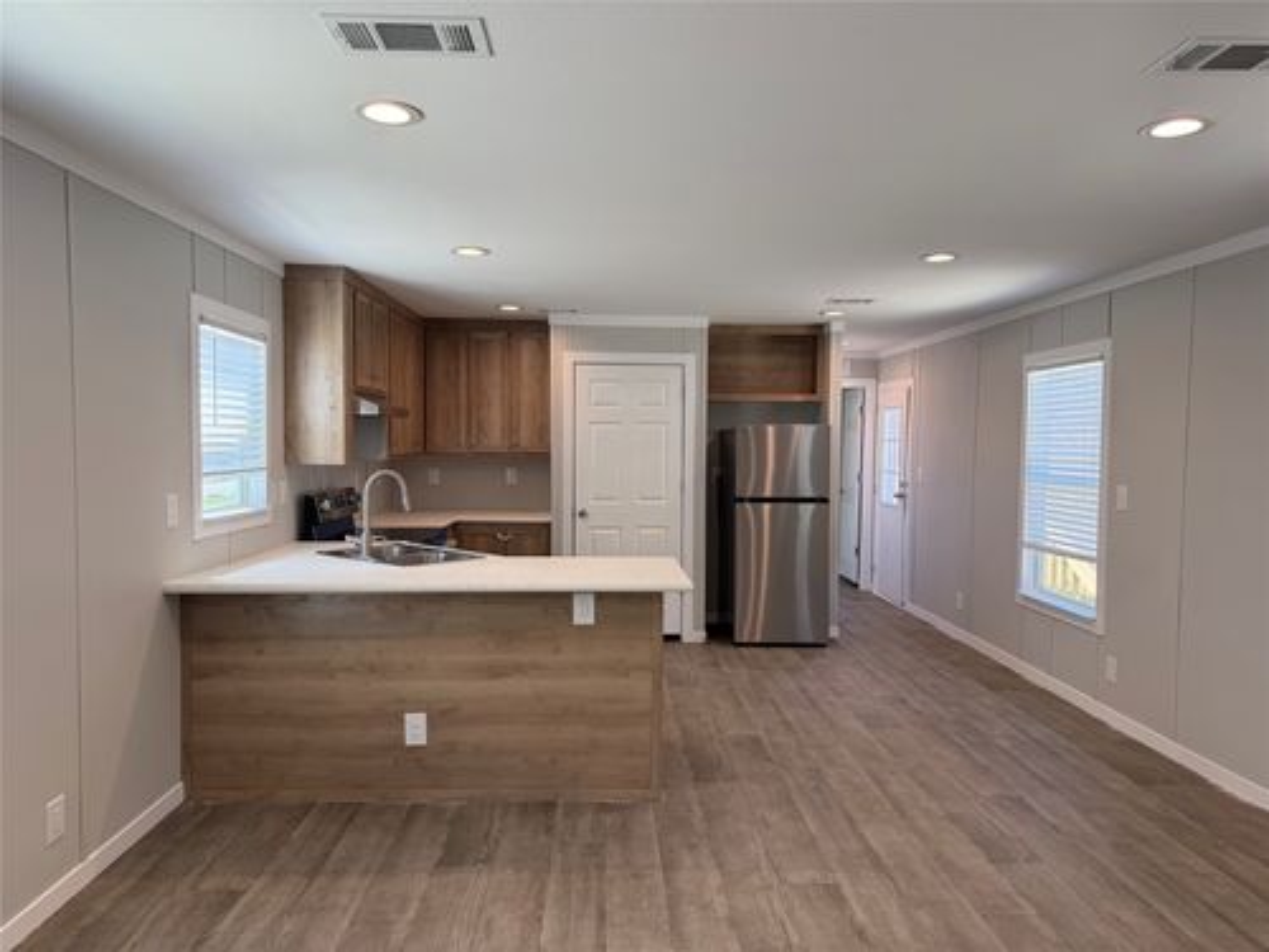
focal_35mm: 24
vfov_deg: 56.8
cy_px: 476
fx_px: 880
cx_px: 634
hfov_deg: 71.6
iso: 100
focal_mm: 6.76
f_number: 1.78
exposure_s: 1/191
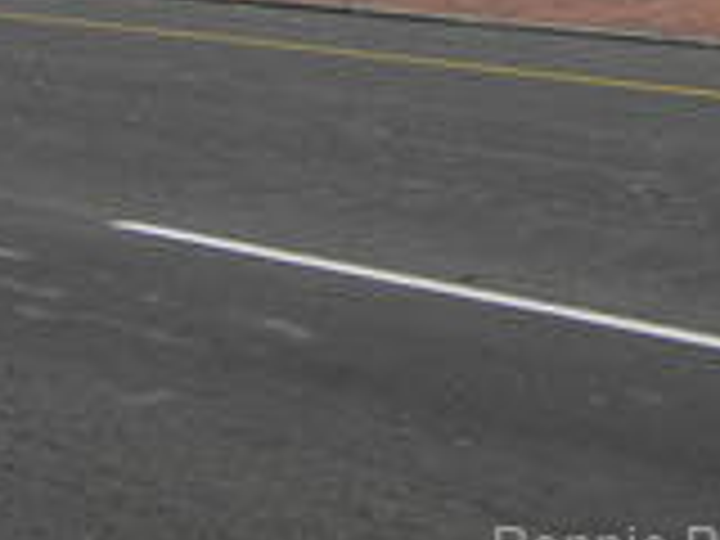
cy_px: -295
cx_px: 490
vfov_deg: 11.1
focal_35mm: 128
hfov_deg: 15.4
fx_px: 2662
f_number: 7.6
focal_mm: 7.3
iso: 80
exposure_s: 1/263
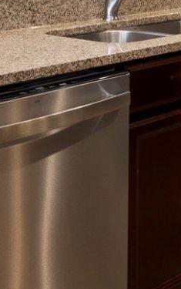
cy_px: -61
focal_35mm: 89
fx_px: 701
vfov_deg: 21.5
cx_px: 293
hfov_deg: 13.6
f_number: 8
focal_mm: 16
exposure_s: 1/2.5
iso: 200
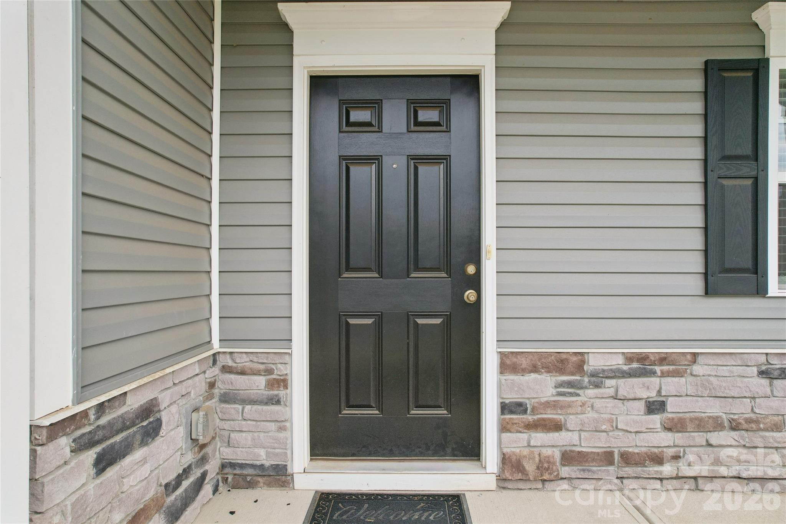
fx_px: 480
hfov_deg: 78.6
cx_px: 393
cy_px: 262
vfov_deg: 57.2
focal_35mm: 22
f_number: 2.8
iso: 130
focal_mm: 8.4
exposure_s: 1/60
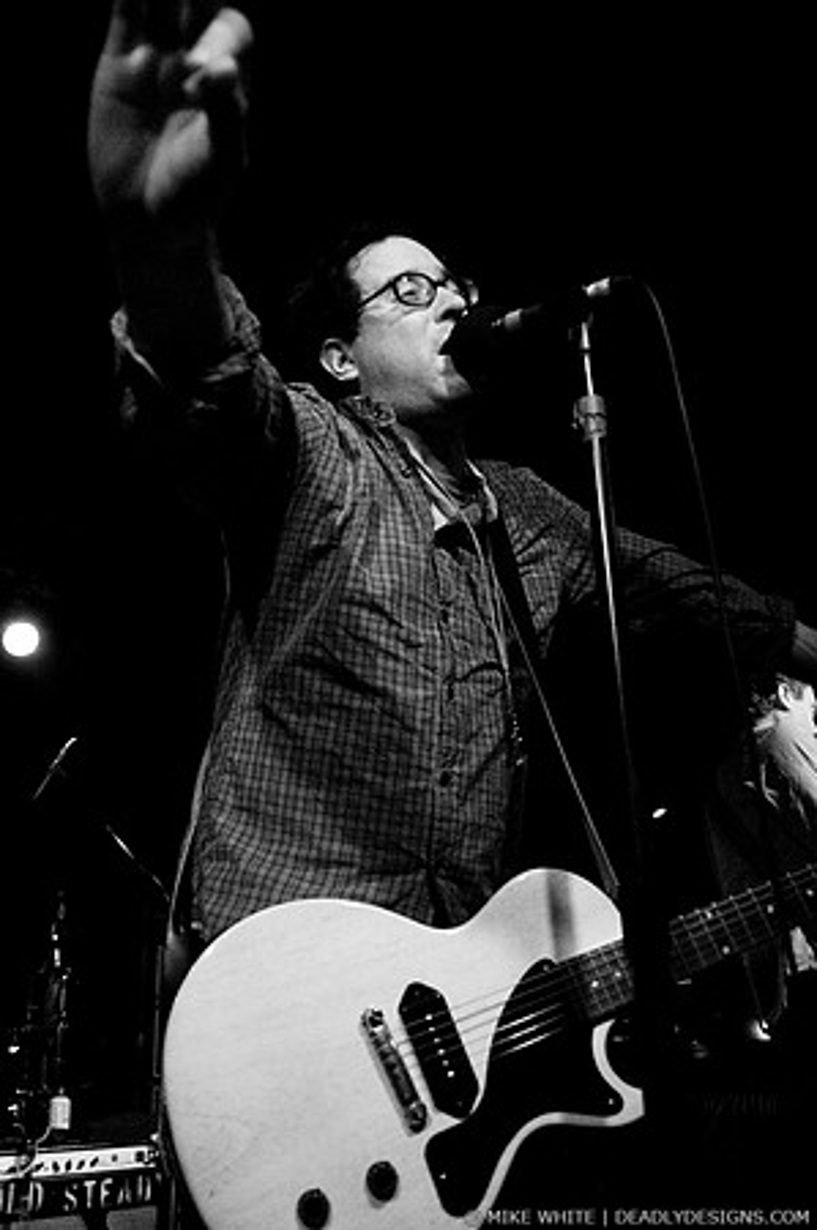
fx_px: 1024
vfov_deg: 62.0
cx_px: 408
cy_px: 615
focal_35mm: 30
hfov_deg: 43.5
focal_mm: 20
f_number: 2.8
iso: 1600
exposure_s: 1/60
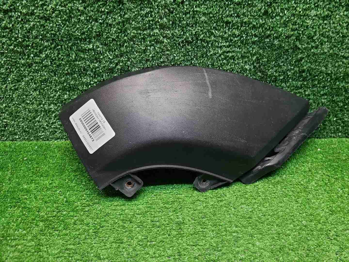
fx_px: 262
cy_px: 131
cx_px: 174
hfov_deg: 67.3
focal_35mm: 26
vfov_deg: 53.1
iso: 161
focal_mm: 5.4
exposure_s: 1/50
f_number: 1.8
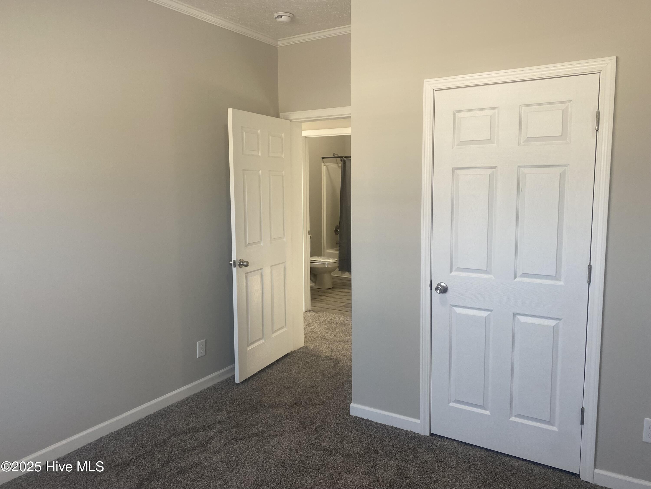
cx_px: 326
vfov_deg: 53.1
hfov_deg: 67.3
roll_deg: +1.1
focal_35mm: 26
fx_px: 489
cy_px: 244
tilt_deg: -8.1
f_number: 1.8
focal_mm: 4.25
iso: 125
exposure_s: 1/120
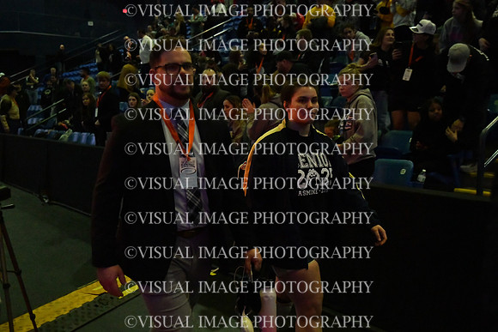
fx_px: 526
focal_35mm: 38
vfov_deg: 35.1
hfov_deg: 50.7
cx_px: 249
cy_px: 166
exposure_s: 1/1250
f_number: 3.2
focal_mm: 38
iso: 12800
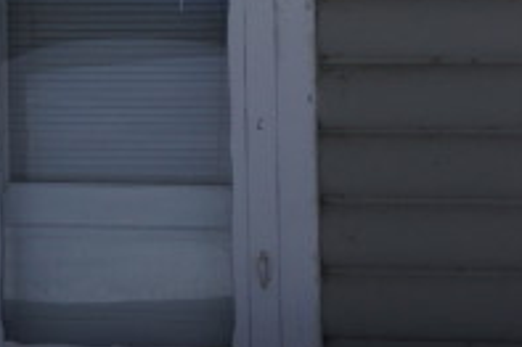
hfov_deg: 6.0
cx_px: -694
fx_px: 4773
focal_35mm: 329
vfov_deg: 4.2
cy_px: 106
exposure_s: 1/250
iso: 100
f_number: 13
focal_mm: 45
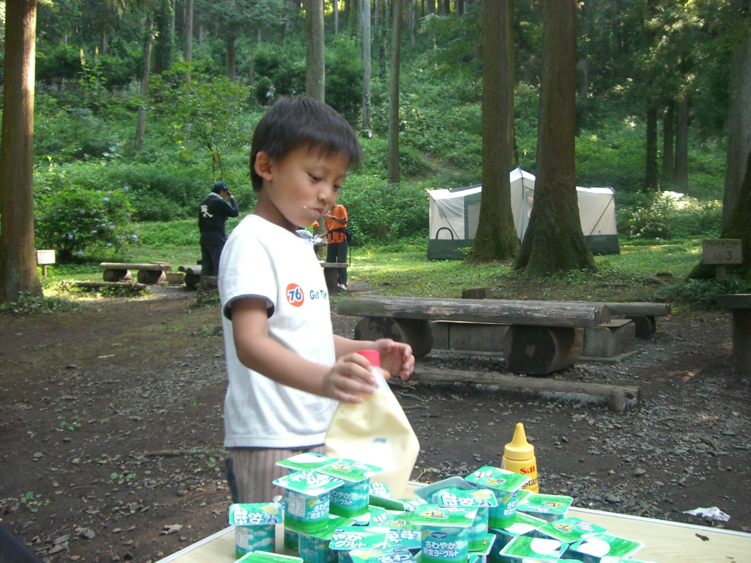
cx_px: 376
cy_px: 282
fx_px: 824
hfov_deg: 49.0
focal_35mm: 38
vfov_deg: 37.7
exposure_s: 1/100
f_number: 2.7
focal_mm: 6.2
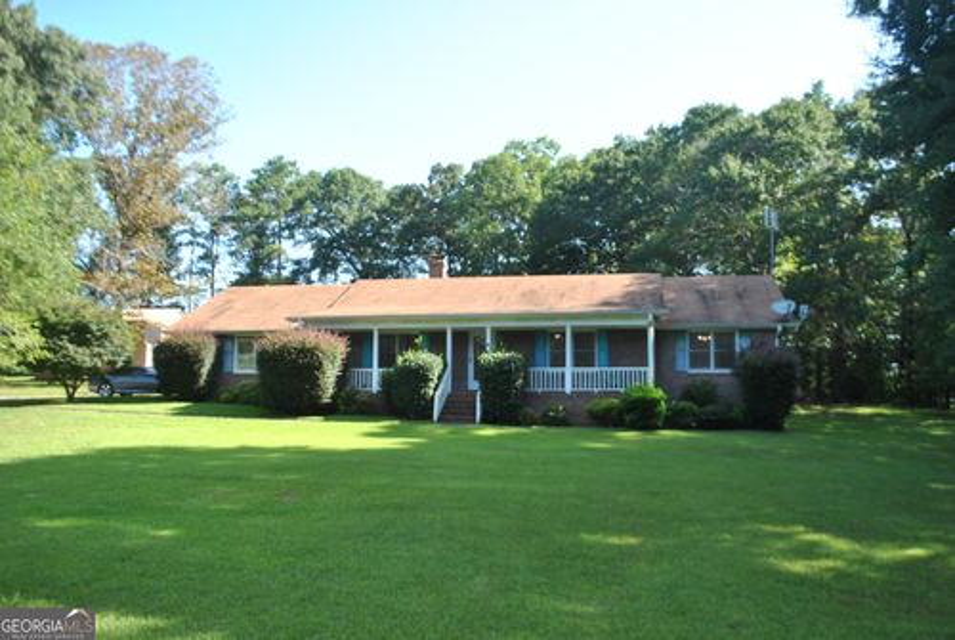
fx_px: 717
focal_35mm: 27
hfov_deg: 67.3
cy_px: 320
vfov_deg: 48.1
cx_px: 478
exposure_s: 1/200
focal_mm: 18
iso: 100
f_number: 4
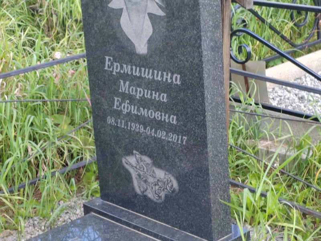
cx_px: 160
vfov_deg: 17.0
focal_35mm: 87
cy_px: 120
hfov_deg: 22.5
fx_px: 807
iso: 100
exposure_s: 1/110
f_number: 1.9
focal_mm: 5.52
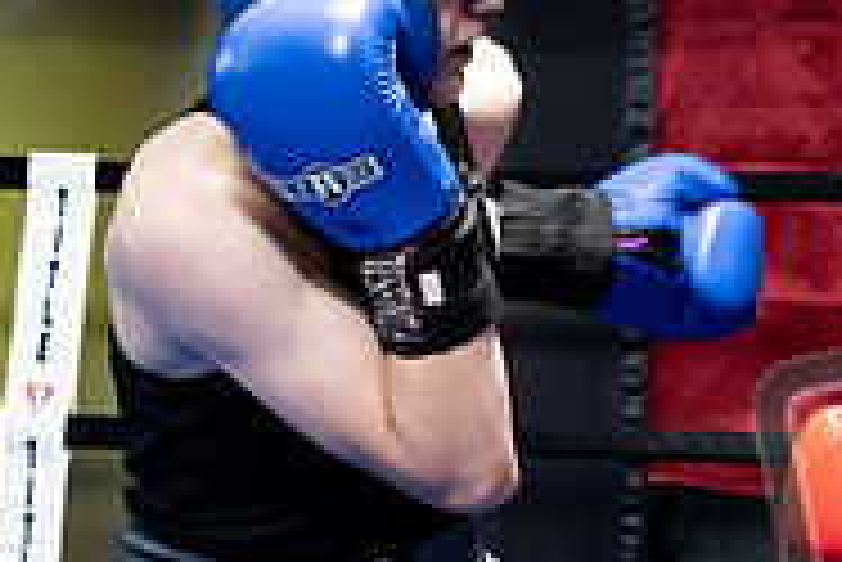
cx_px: 765
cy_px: 438
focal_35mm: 202
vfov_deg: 6.8
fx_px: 4728
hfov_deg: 10.1
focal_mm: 65
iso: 8000
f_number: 2.8
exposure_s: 1/1000
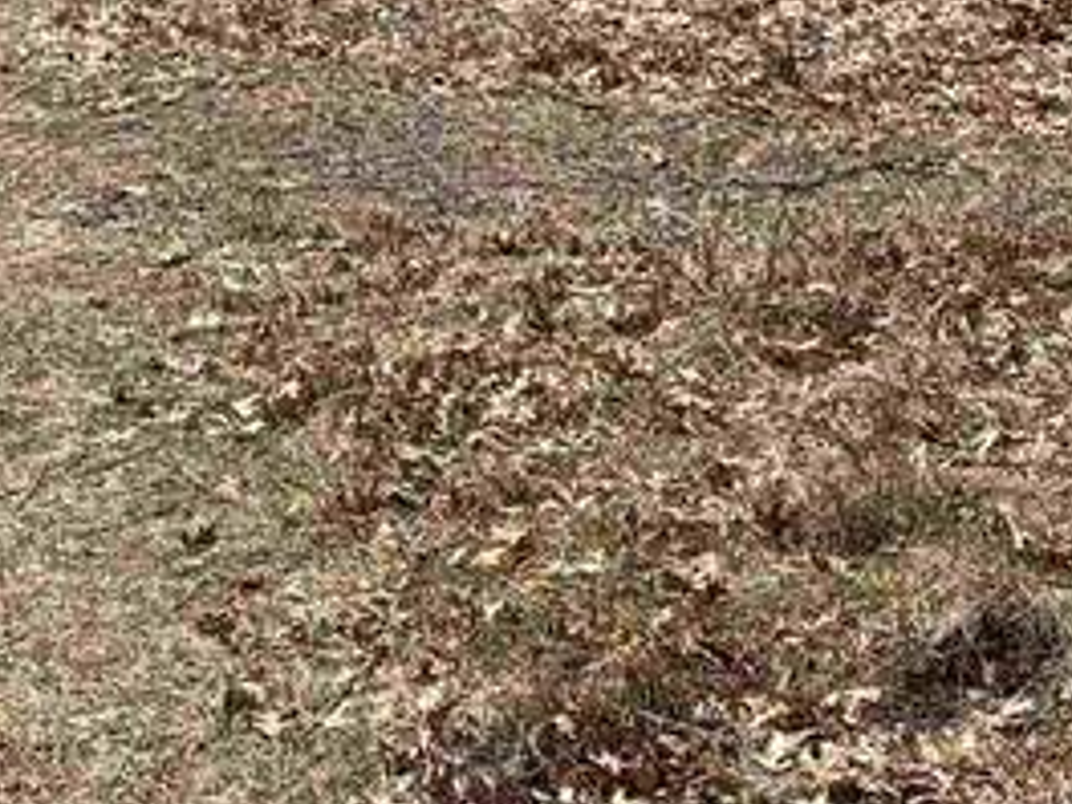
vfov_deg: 11.6
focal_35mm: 126
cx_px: -337
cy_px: -77
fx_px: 3902
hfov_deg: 14.9
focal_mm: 5.96
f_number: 1.6
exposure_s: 1/3623
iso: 50
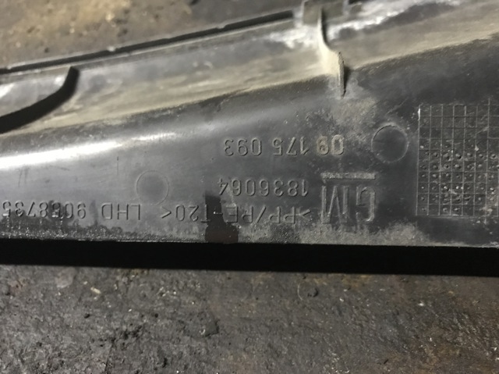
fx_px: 403
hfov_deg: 63.5
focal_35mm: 28
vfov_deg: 49.7
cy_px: 187
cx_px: 250
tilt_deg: -50.6
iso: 100
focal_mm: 3.99
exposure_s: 1/4
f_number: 1.8
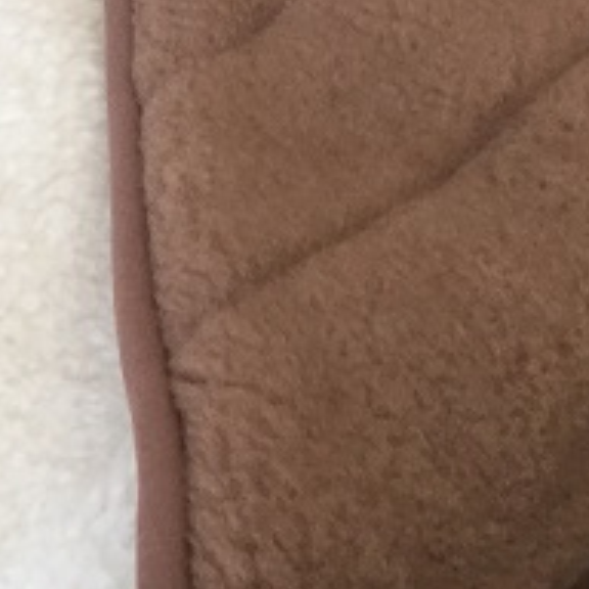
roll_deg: +1.5
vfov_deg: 16.1
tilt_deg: -39.9
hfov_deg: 14.6
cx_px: -420
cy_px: 74
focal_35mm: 107
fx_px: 2060
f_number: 2.2
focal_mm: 4.15
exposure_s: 1/33
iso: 64
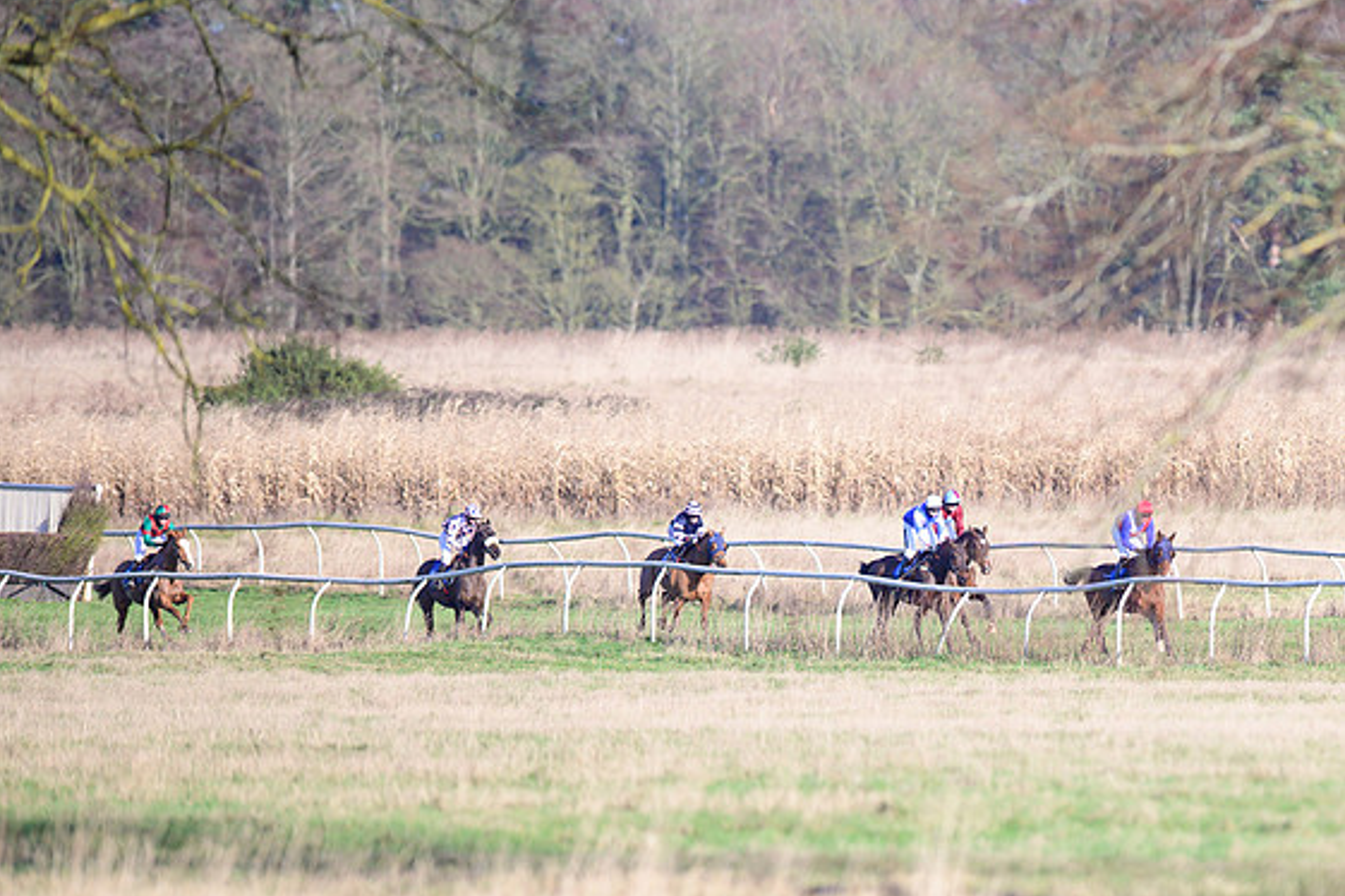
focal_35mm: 611
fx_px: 22826
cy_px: 534
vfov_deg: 2.3
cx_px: 1013
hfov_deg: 3.4
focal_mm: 400
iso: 400
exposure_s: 1/2000
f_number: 5
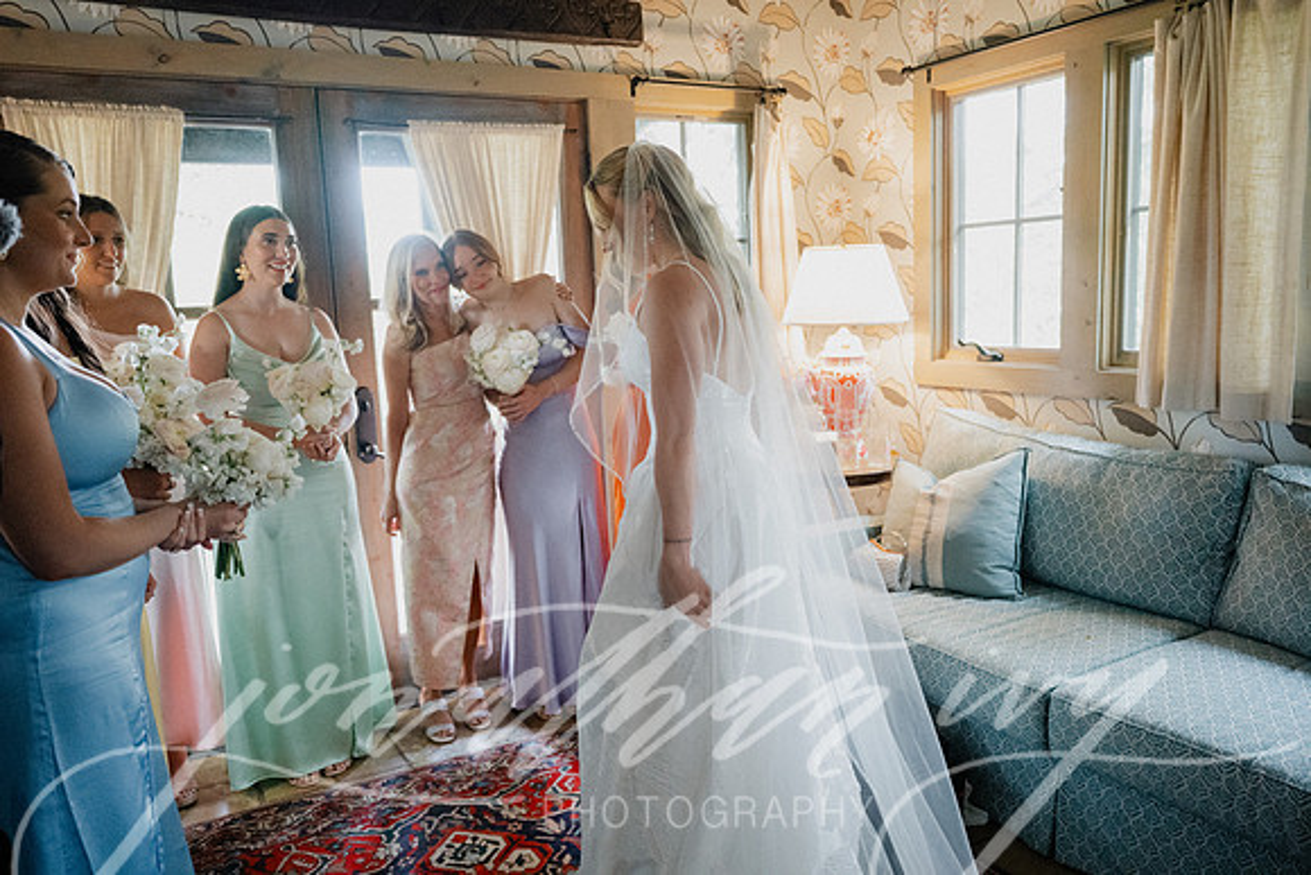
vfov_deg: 47.2
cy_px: 438
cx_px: 656
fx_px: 1002
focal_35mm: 28
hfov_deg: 66.4
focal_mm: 27.5
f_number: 2.8
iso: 5000
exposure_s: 1/200
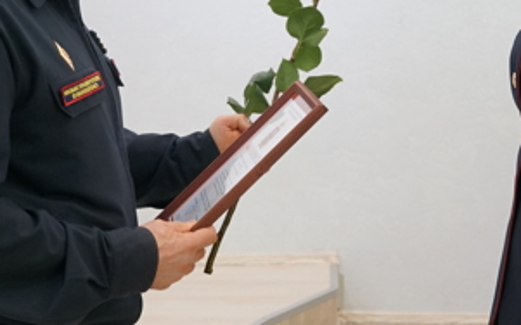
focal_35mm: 84
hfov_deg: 24.6
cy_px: 88
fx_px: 1192
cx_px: 324
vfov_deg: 15.5
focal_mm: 22
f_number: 4
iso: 1250
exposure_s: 1/160
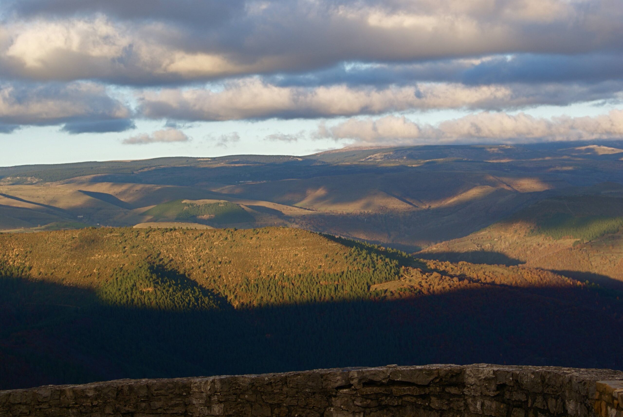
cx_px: 312
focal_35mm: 82
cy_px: 208
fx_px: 1429
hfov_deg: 24.6
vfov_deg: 16.6
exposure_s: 1/100
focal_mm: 55
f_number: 7.1
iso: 100
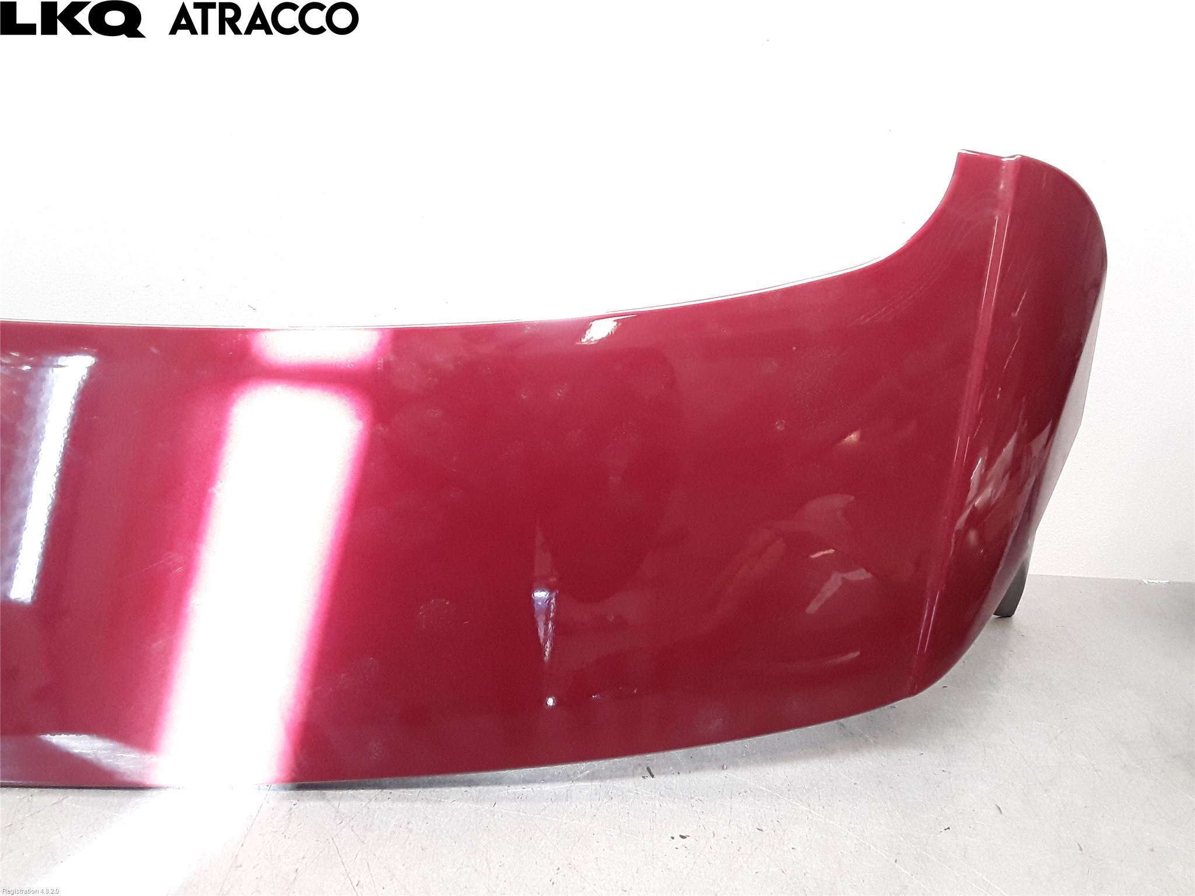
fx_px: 967
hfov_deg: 63.4
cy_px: 448
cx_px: 598
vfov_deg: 49.7
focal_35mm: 28
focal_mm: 2.91
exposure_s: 1/100
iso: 100
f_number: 1.9
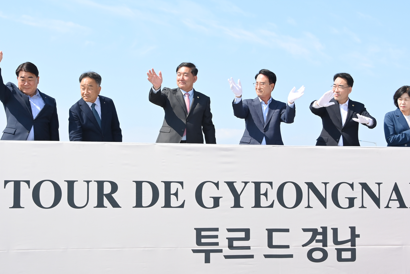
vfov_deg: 30.5
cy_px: 137
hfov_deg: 44.5
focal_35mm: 44
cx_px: 205
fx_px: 501
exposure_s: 1/640
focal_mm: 44
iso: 320
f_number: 7.1
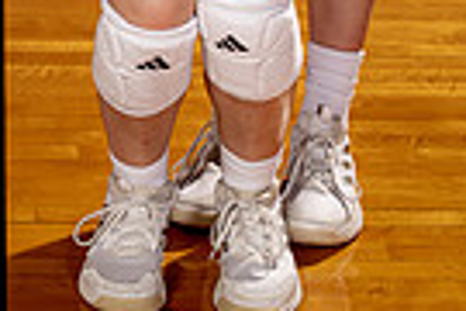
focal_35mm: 206
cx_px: 66
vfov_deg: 6.4
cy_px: -425
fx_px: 2666
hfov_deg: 9.9
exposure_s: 1/250
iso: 100
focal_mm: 62
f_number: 5.6
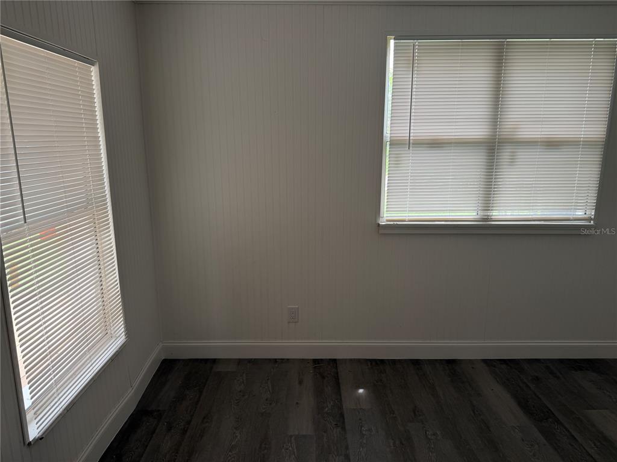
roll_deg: +1.1
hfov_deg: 71.6
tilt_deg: -12.5
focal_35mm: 24
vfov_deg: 56.8
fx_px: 428
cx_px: 308
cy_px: 231
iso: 64
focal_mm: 6.76
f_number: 1.78
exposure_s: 1/176
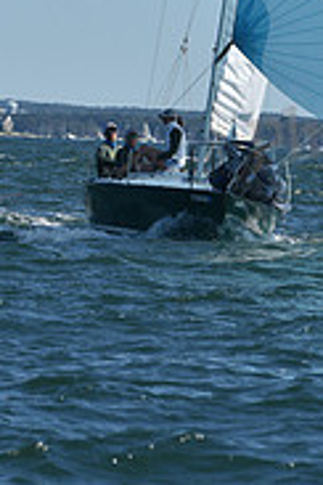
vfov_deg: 4.0
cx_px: 110
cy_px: -265
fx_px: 6836
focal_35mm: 508
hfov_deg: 2.7
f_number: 9
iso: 250
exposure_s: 1/1250
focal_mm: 160
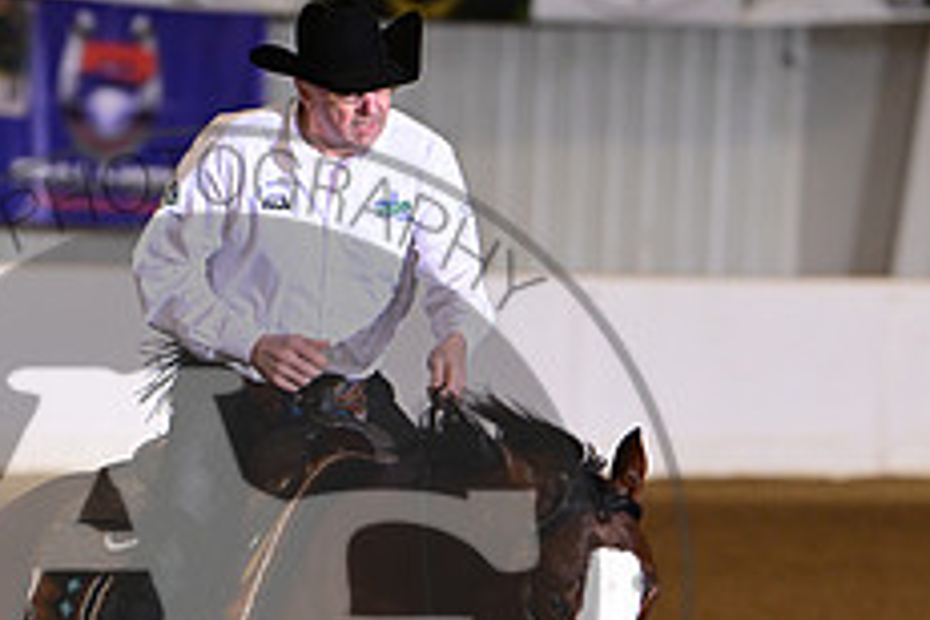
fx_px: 12993
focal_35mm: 503
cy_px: 582
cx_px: 213
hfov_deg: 4.1
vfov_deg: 2.7
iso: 2000
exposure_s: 1/200
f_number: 4
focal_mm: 200
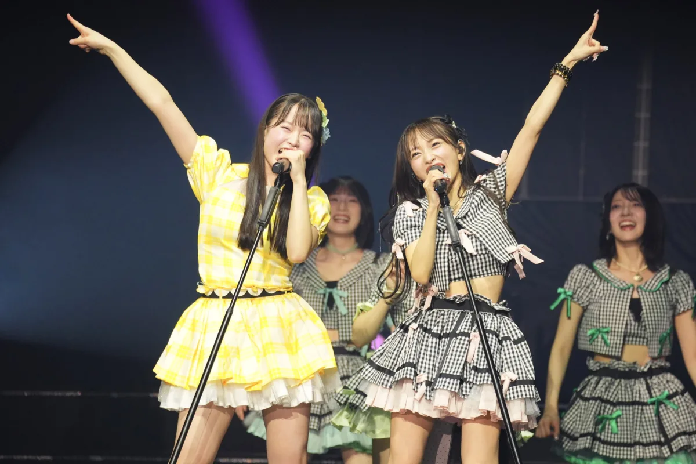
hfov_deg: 6.8
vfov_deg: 4.5
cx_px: 348
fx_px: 5844
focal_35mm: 302
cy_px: 232
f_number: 6.3
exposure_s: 1/640
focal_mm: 302.3
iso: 2500
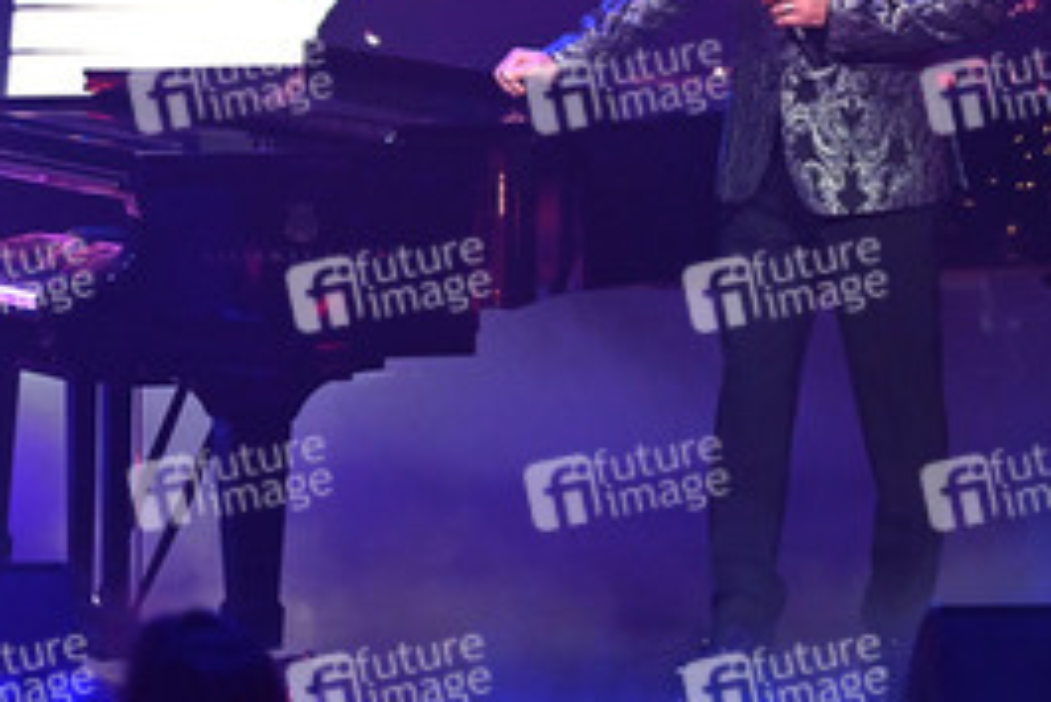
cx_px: 282
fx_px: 8179
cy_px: 186
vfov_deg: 4.9
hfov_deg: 7.3
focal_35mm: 280
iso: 2000
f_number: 2.8
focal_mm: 165
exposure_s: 1/500
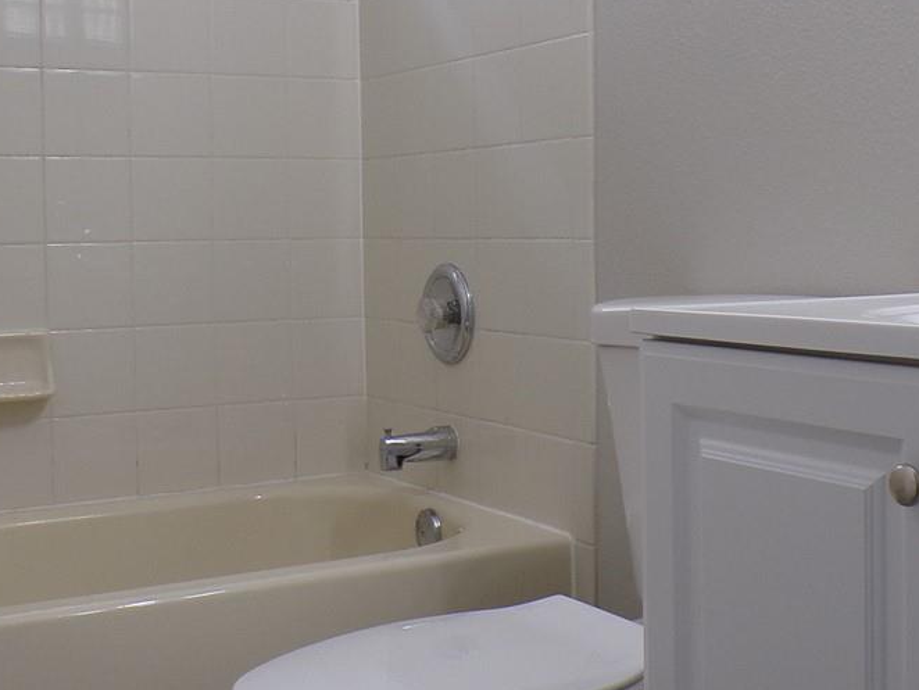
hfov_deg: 33.2
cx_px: 514
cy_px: 283
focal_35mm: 58
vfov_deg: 25.2
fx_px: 1540
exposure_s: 1/34
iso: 117
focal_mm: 4.3
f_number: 3
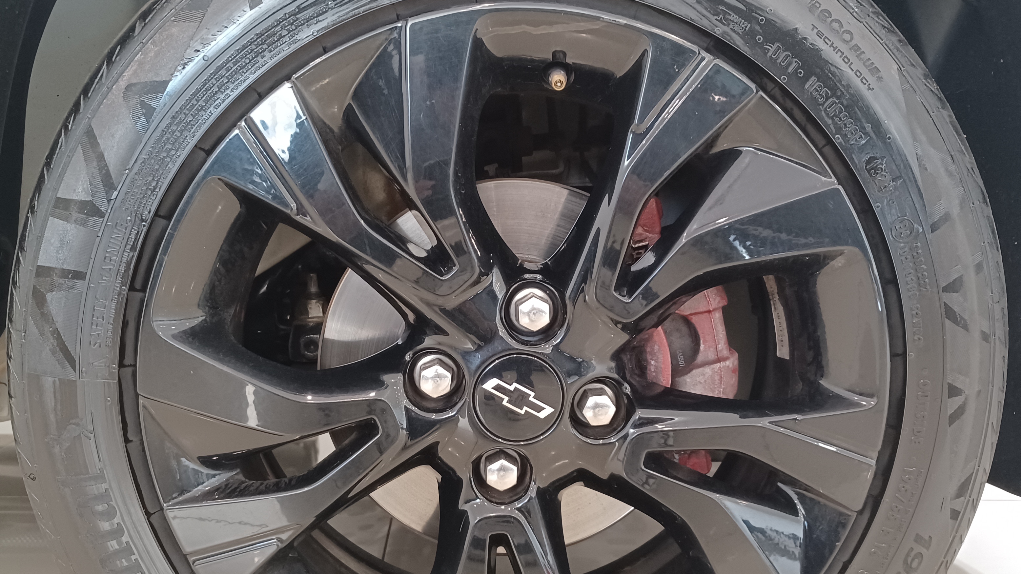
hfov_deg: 56.6
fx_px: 948
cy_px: 389
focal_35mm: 35
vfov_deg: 33.4
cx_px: 504
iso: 400
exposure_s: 1/24
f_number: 1.8
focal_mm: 4.6
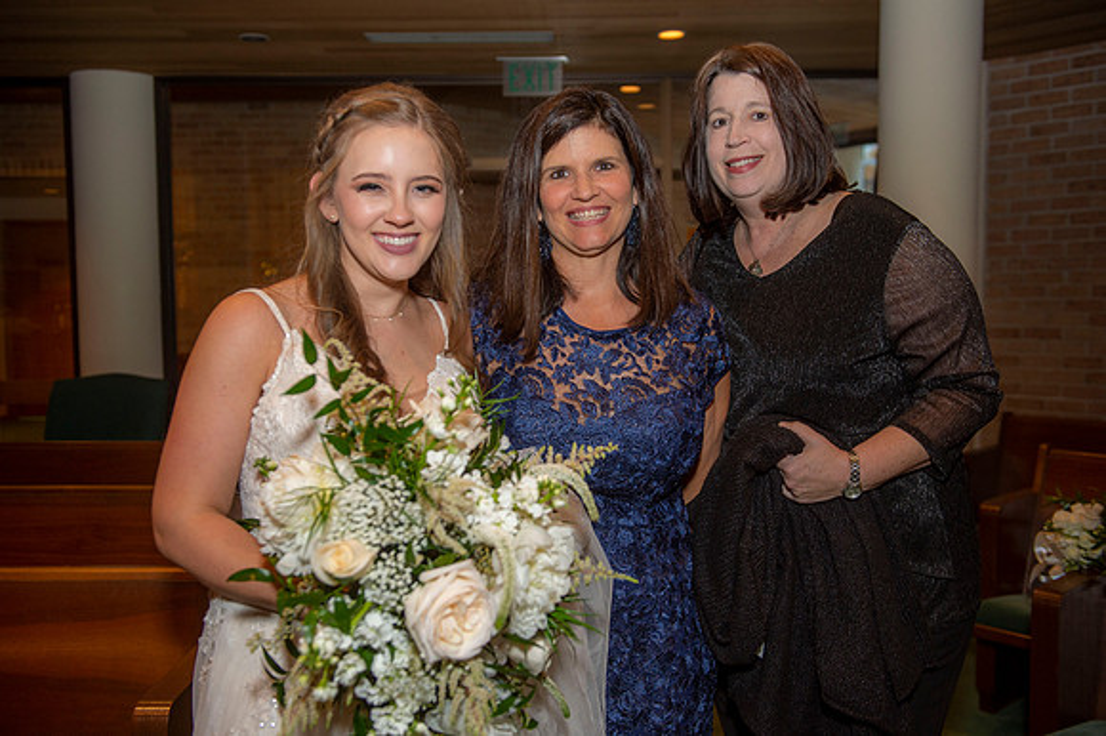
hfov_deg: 54.5
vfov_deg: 37.8
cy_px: 368
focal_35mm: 35
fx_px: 1075
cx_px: 553
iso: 800
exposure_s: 1/200
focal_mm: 35
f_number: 3.5
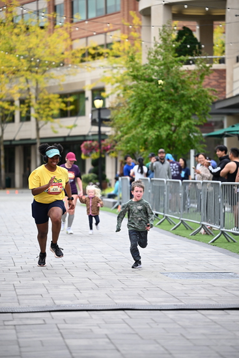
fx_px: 1194
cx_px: 120
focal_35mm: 120
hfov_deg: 11.4
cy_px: 179
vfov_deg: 17.1
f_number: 2.8
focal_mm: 120
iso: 640
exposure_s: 1/2500
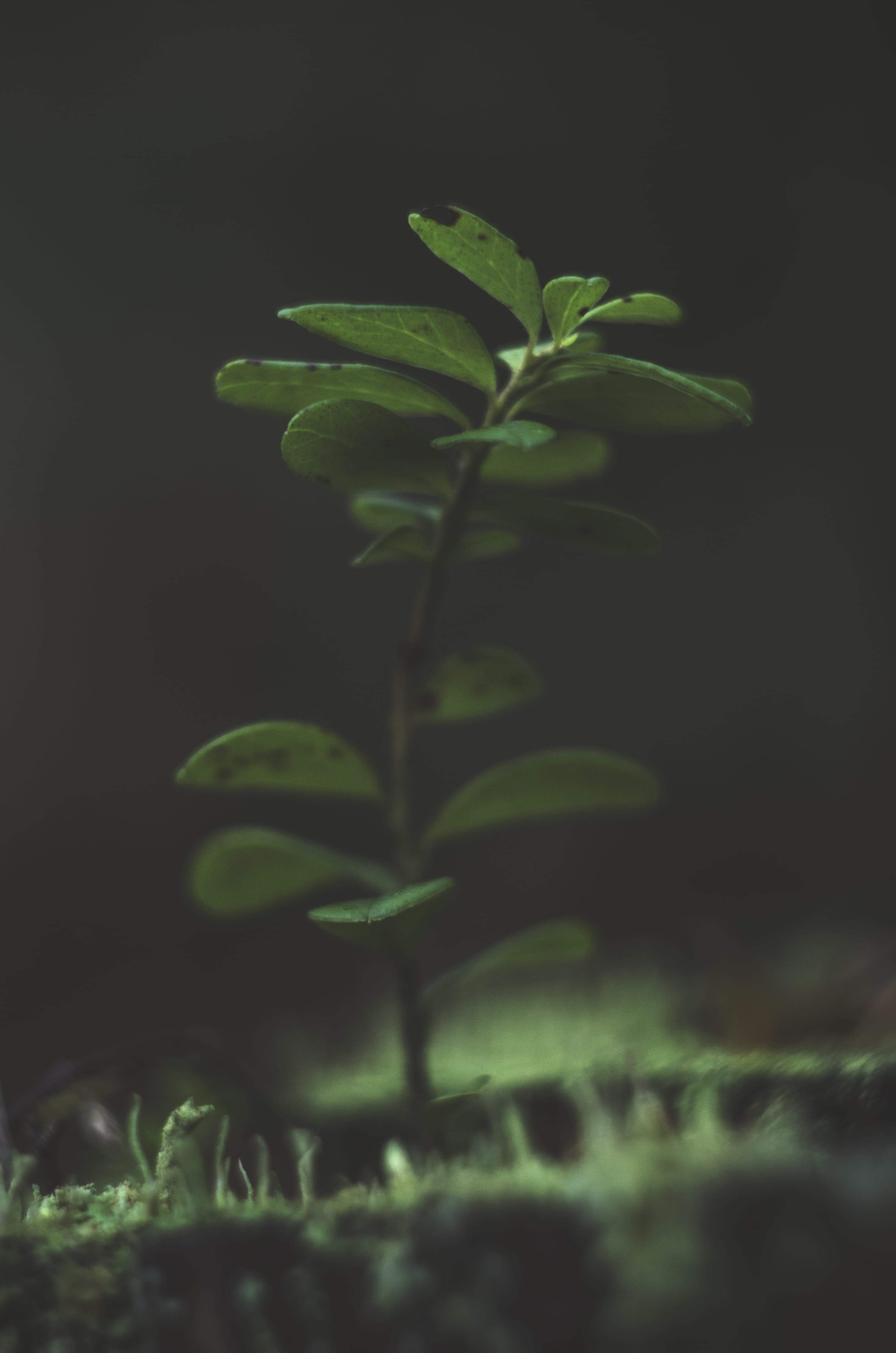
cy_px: 676
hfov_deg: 11.4
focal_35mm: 120
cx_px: 448
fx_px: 4500
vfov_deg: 17.1
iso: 1250
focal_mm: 80
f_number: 2.8
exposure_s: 1/100
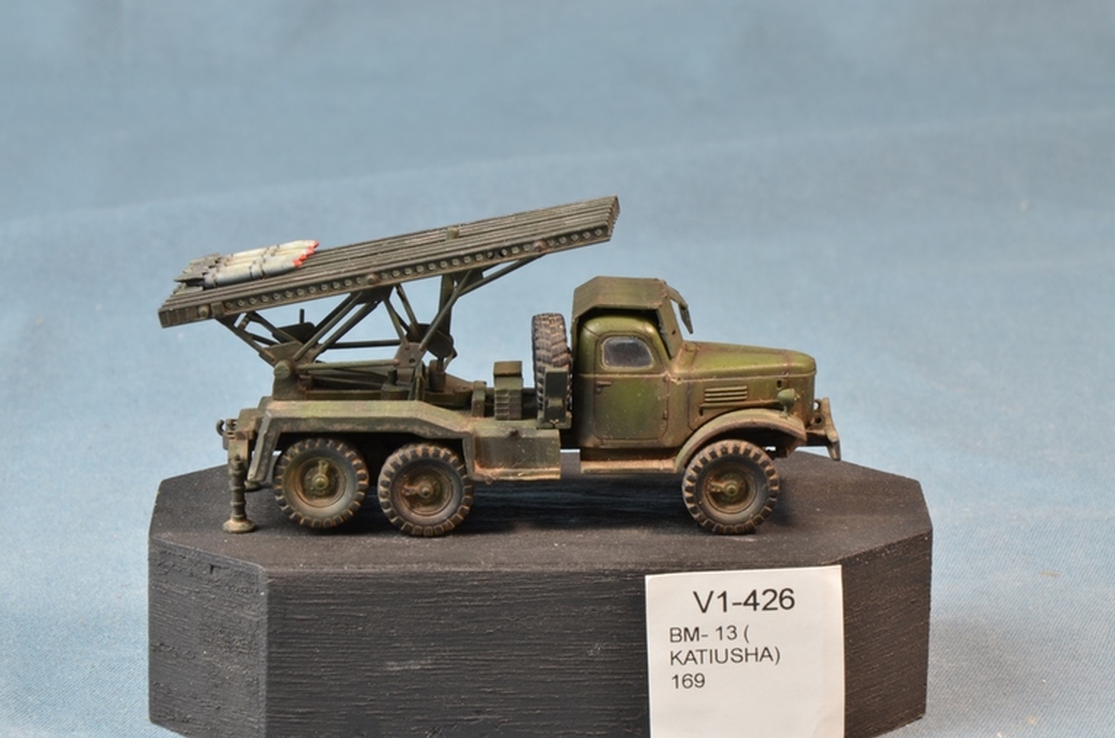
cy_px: 361
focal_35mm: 165
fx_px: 5084
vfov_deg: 8.3
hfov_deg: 12.5
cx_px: 563
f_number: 20
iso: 200
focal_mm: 105
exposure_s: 1/1.3
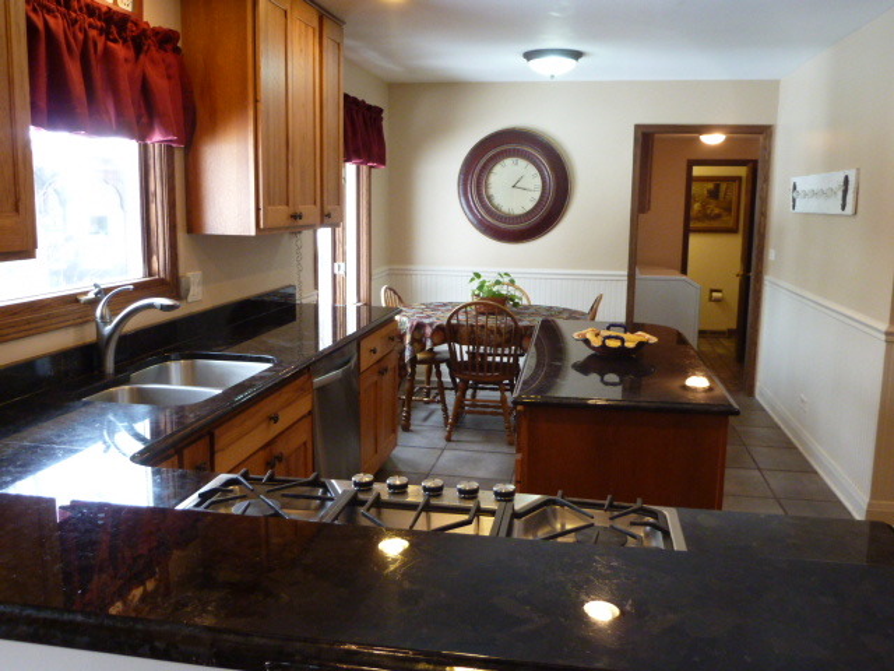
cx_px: 447
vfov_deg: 46.8
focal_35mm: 30
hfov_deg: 60.0
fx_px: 775
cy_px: 336
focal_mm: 5
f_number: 3.4
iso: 400
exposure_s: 1/30
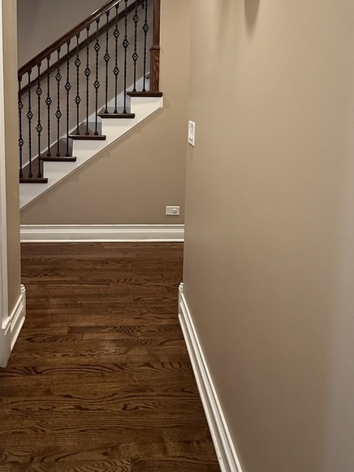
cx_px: 135
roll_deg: -0.8
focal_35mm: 26
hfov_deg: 52.5
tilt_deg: -5.4
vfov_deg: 64.0
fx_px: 355
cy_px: 128
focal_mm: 2.22
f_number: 2.2
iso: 250
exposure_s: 1/60
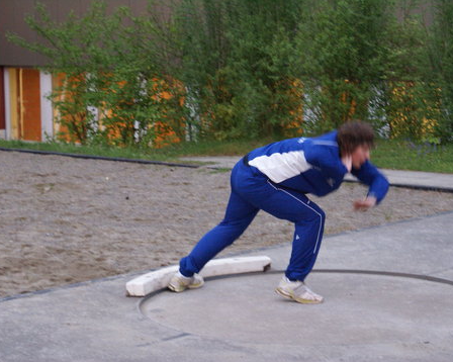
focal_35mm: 102
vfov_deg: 15.1
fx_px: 1367
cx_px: 230
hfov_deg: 18.8
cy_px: 182
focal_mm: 60
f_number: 5.6
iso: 800
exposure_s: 1/25
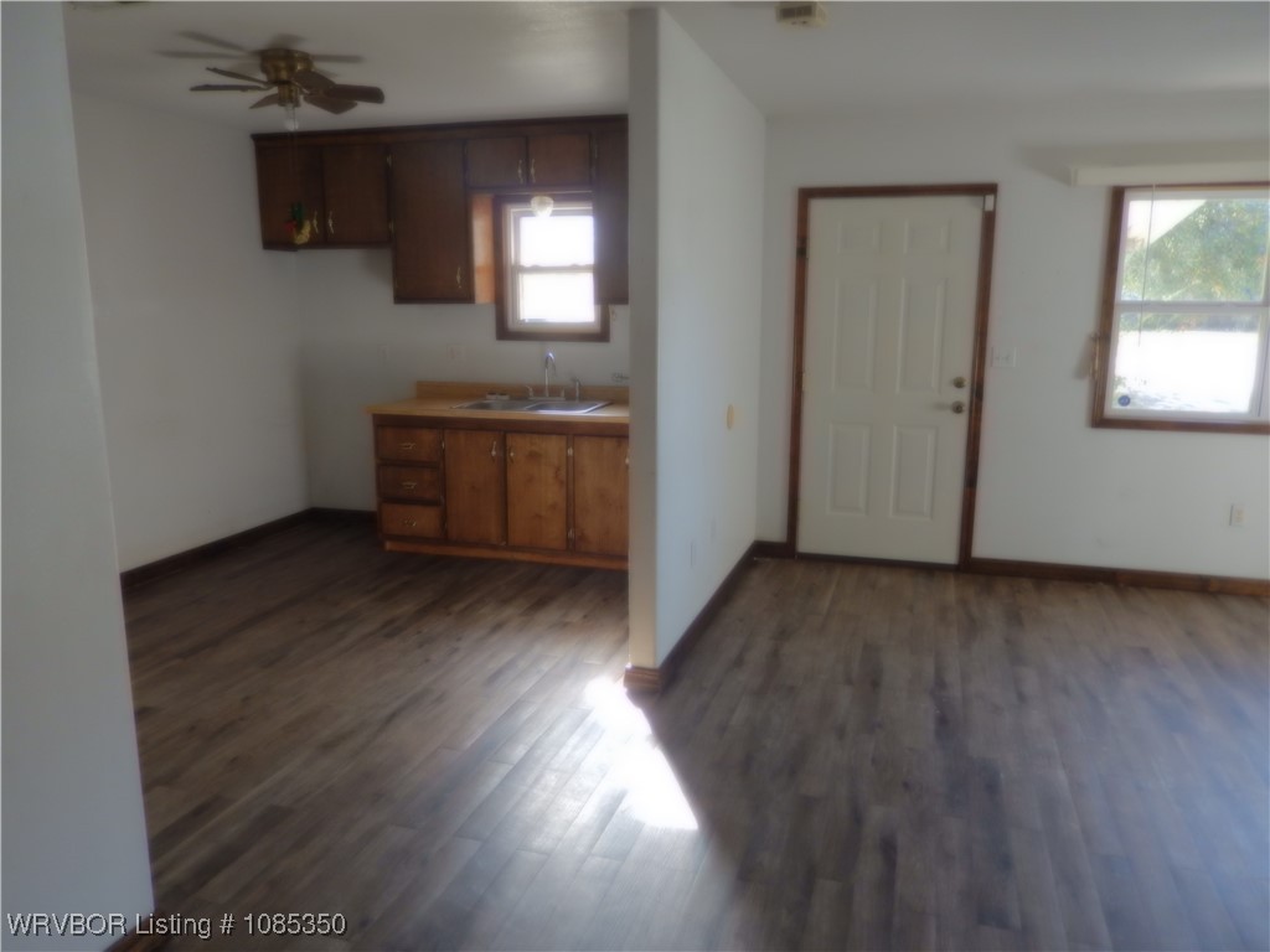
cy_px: 476
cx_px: 635
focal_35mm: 25
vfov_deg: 54.9
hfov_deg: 69.4
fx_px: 917
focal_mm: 4.5
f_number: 3.4
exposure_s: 1/30
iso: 140
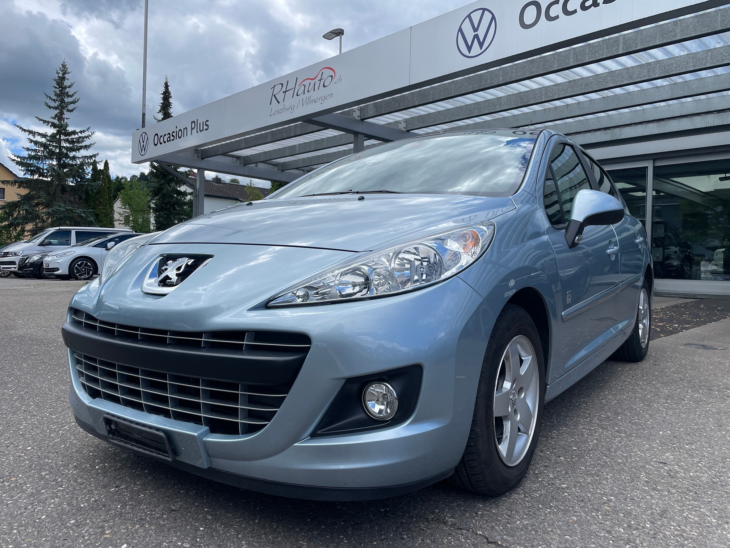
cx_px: 365
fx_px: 548
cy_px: 274
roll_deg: -0.9
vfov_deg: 53.1
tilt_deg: -0.1
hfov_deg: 67.3
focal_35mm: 26
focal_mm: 4.2
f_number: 1.6
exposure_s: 1/2506
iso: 32
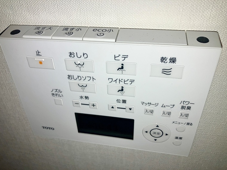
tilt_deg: -34.5
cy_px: 85
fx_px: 184
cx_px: 114
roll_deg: +2.4
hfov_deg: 63.4
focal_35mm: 28
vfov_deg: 49.7
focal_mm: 3.99
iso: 20
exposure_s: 1/47
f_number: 1.8
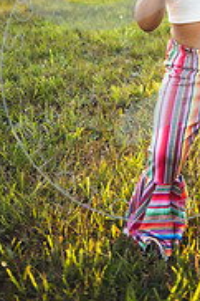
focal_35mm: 89
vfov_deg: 21.3
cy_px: -56
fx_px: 743
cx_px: 228
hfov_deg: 14.9
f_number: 2.8
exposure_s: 1/200
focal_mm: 36
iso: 100
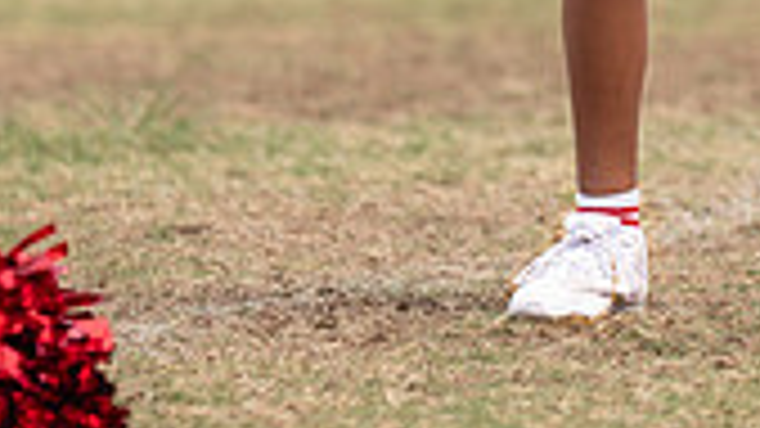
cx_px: 890
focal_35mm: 840
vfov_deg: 1.4
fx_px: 16925
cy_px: -607
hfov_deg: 2.6
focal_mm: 150
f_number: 2.8
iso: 160
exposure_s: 1/1600
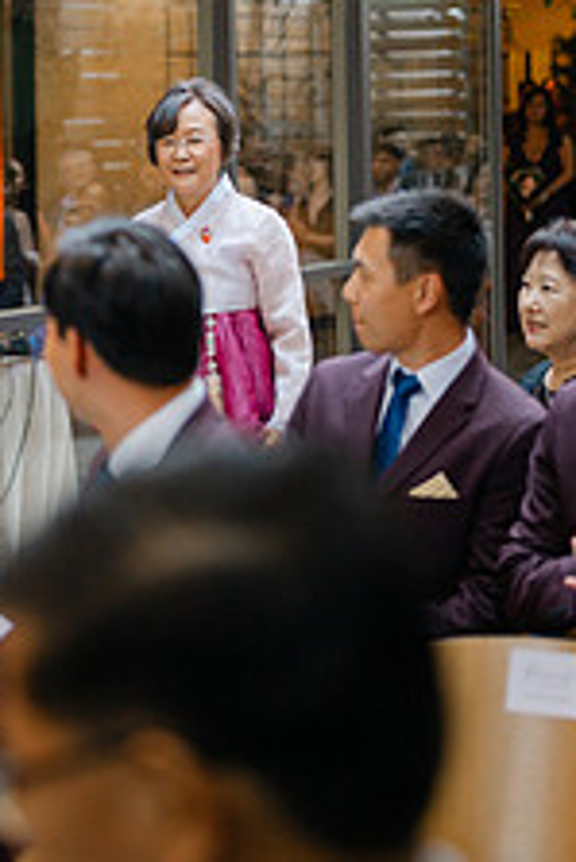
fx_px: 2420
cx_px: 213
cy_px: 155
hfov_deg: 13.6
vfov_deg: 20.0
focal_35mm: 101
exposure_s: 1/160
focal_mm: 50
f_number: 1.8
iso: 250
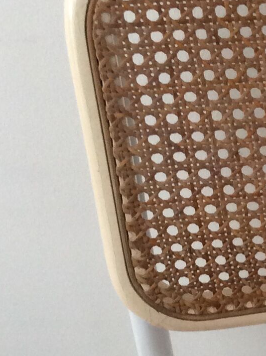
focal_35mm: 116
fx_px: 1192
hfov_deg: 12.0
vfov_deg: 16.7
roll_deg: +0.7
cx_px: 432
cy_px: 349
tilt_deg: -37.4
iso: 80
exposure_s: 1/25
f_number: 2.4
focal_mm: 3.3
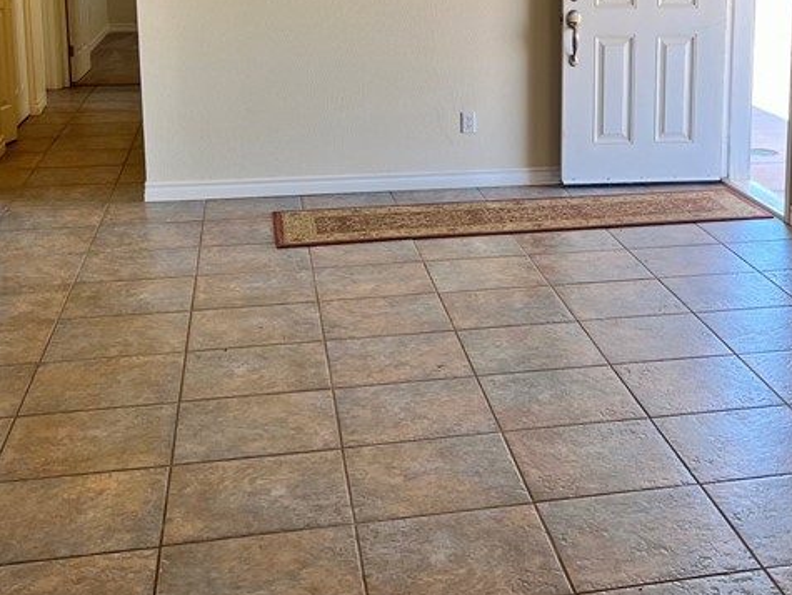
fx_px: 1282
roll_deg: -0.9
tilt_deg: -11.0
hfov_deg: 33.5
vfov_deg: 25.8
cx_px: 612
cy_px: 150
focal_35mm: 56
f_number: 1.5
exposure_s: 1/120
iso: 32
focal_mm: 5.7
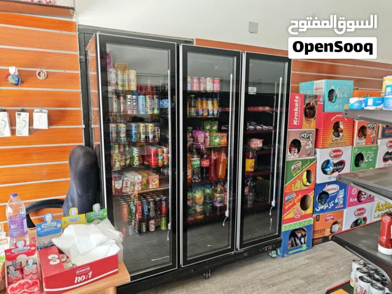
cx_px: 196
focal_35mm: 23
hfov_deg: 73.9
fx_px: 260
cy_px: 147
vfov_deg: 58.9
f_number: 1.63
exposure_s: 1/50
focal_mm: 8.72
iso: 80
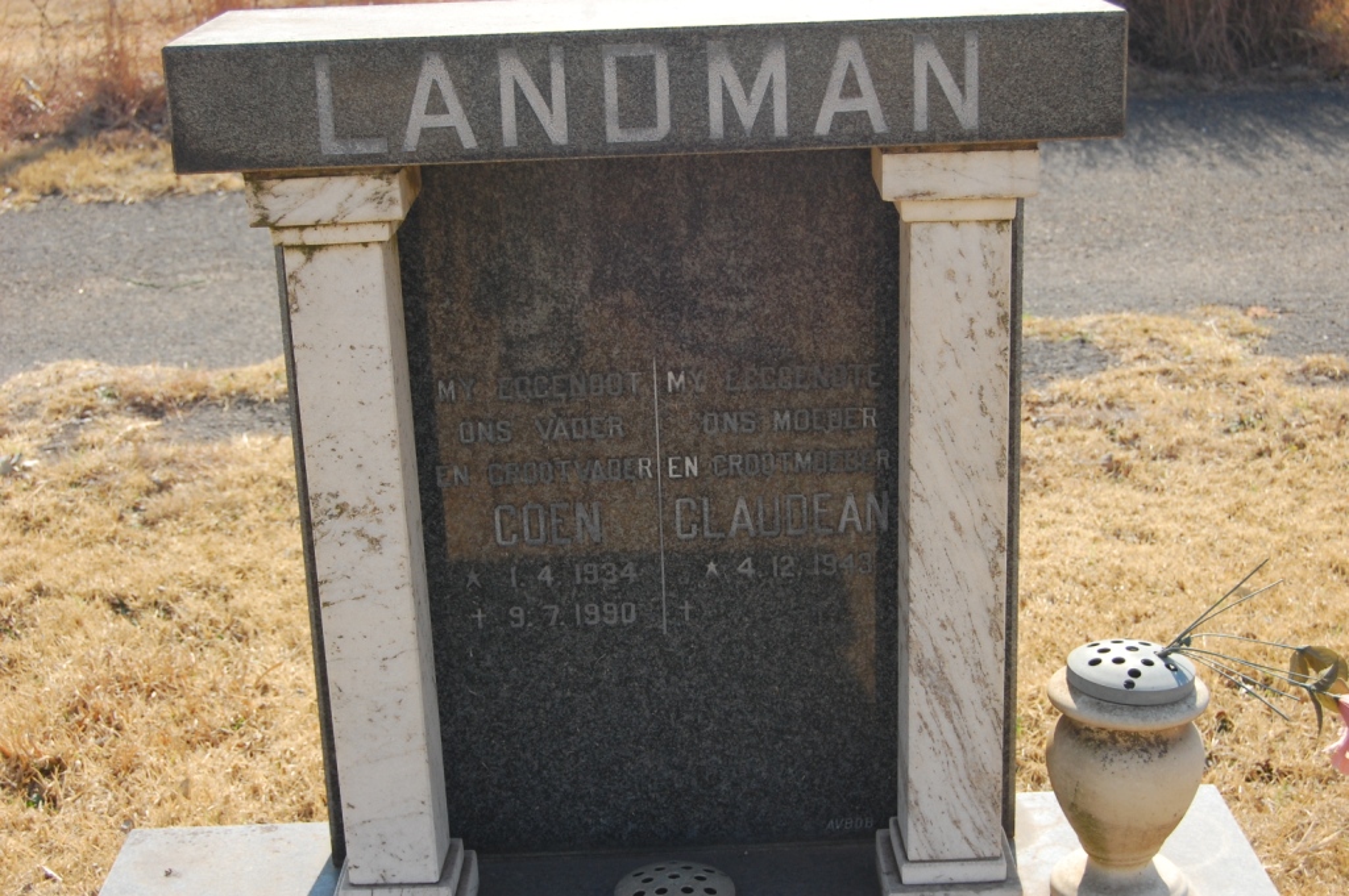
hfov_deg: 35.1
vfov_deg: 23.7
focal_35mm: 57
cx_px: 674
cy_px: 448
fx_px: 2134
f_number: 7.1
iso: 400
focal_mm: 38
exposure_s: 1/400
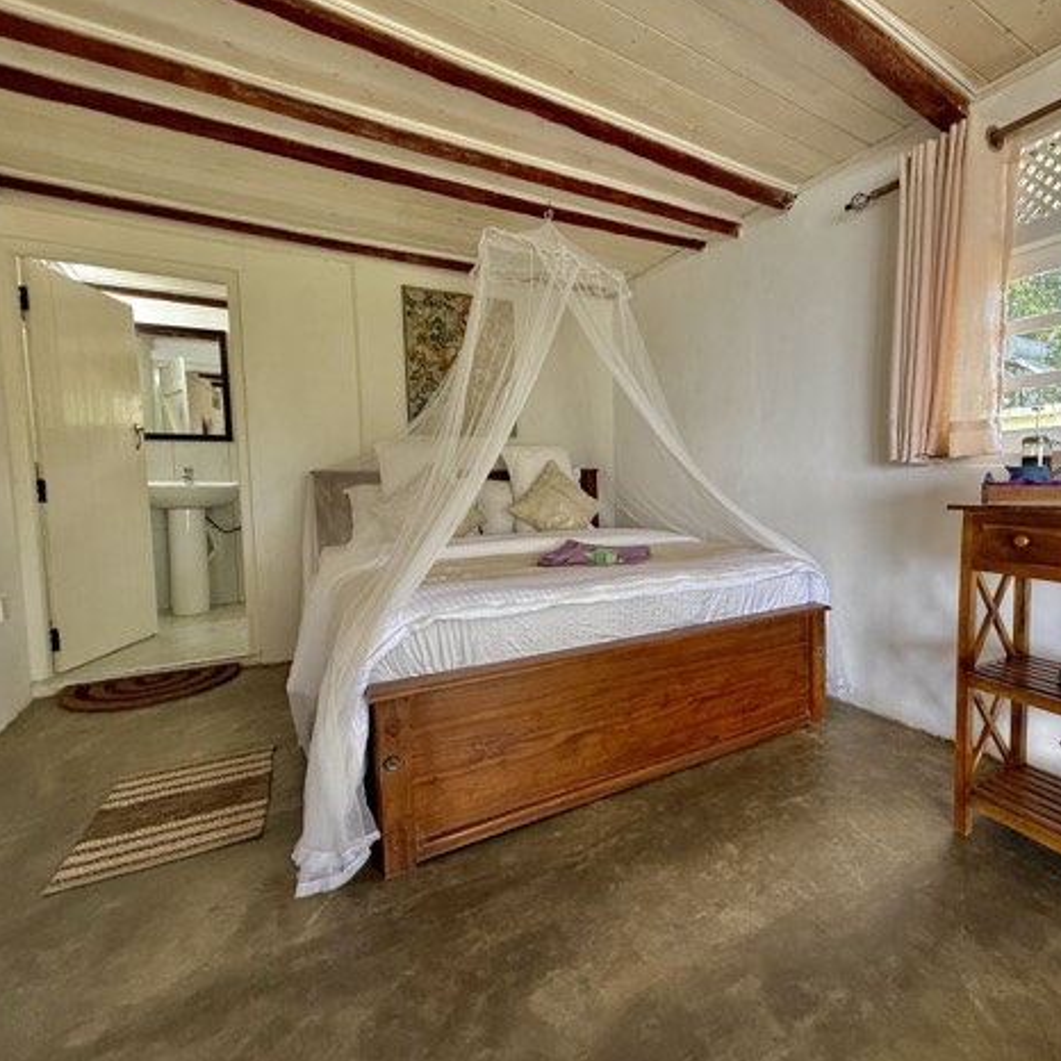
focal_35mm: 17
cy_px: 517
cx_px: 685
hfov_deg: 81.8
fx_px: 590
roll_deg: +0.4
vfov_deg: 84.0
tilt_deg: -2.9
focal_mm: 2.22
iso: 200
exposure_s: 1/100
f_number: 2.2
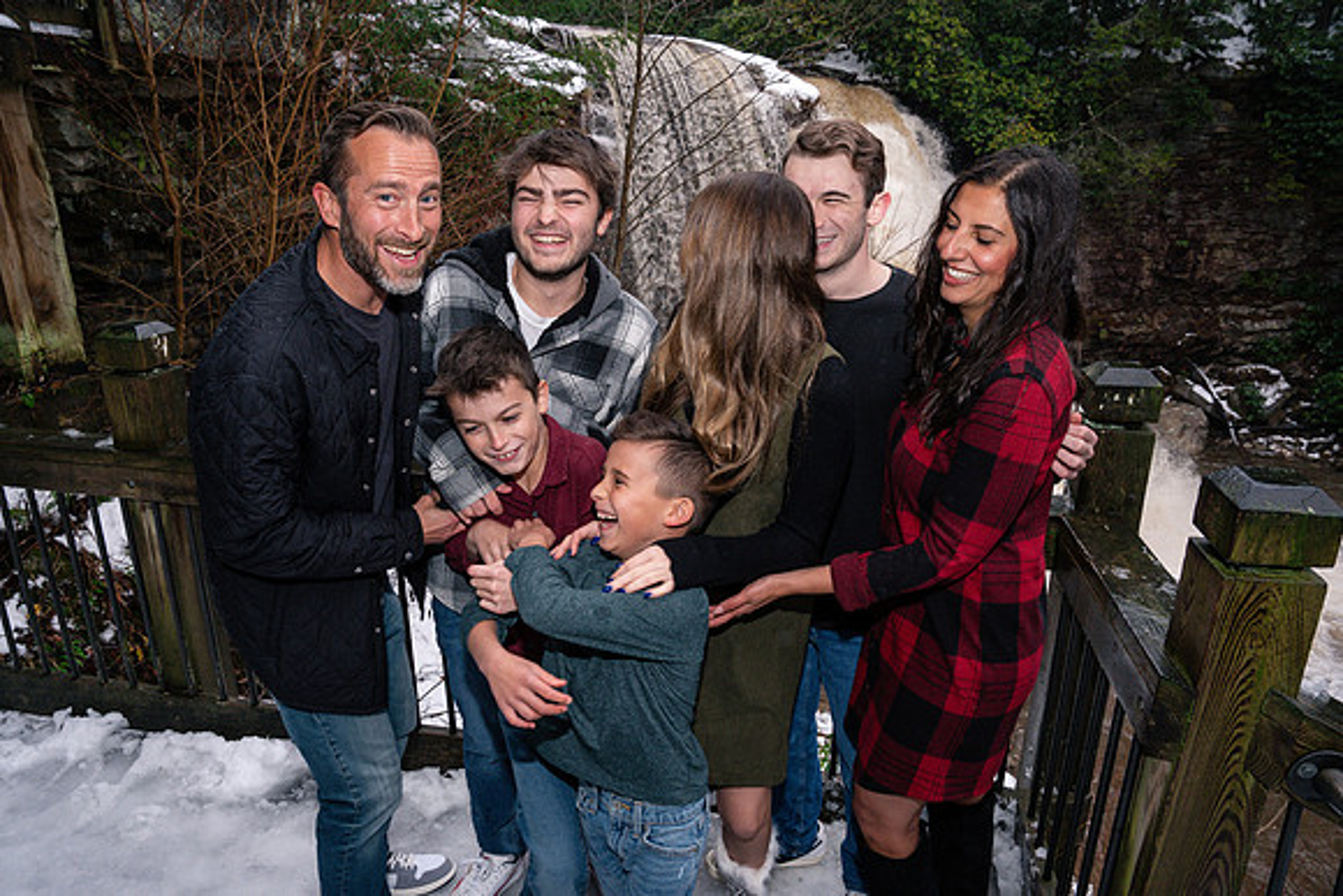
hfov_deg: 73.7
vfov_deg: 53.2
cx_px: 672
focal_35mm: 24
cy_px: 448
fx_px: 896
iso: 1000
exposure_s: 1/160
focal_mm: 24
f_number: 7.1
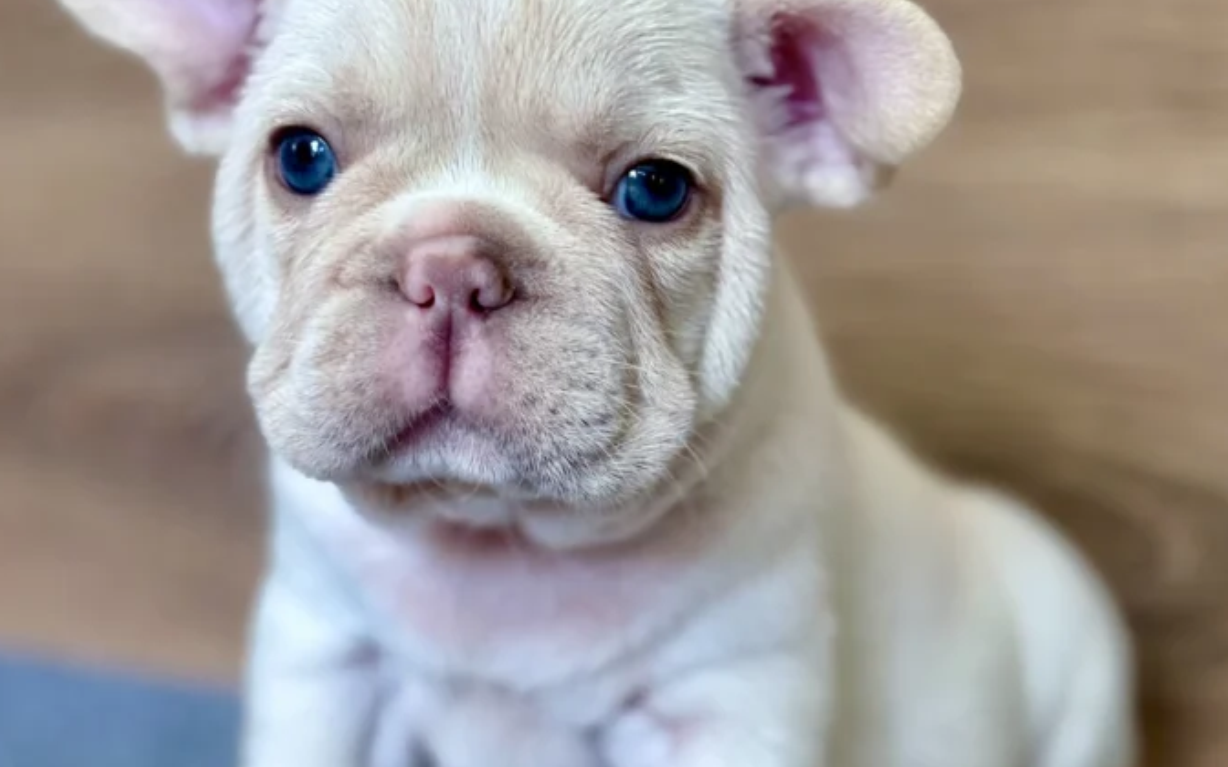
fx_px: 2811
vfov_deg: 15.5
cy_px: 478
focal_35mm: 84
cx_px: 603
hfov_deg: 24.6
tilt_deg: -5.6
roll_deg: -2.5
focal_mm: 5.96
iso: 160
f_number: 1.6
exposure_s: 1/41
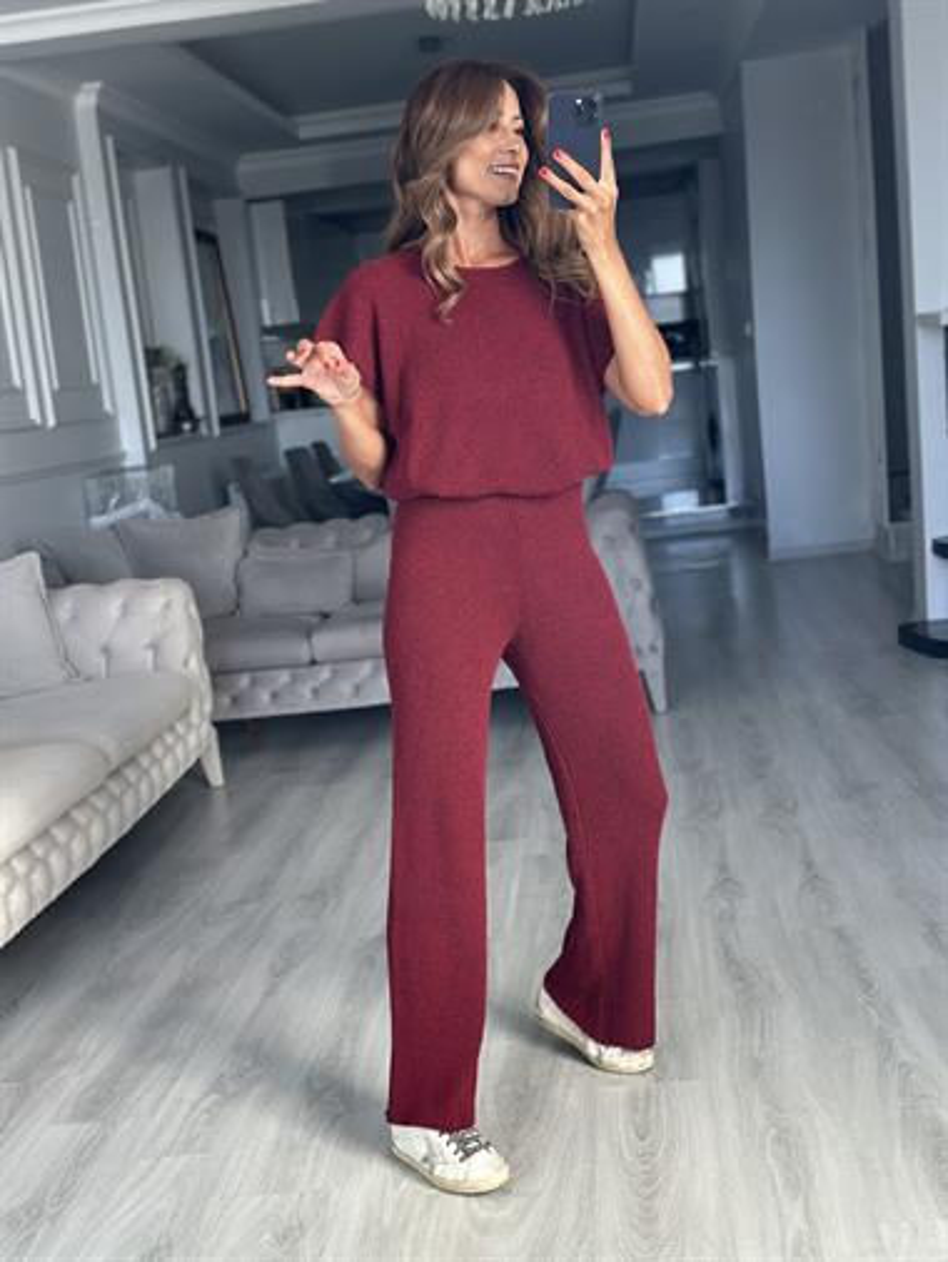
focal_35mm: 48
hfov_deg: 30.3
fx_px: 1751
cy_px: 631
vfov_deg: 39.6
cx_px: 474
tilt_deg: -22.4
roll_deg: +6.8
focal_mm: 6.86
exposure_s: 1/121
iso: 125
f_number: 1.78
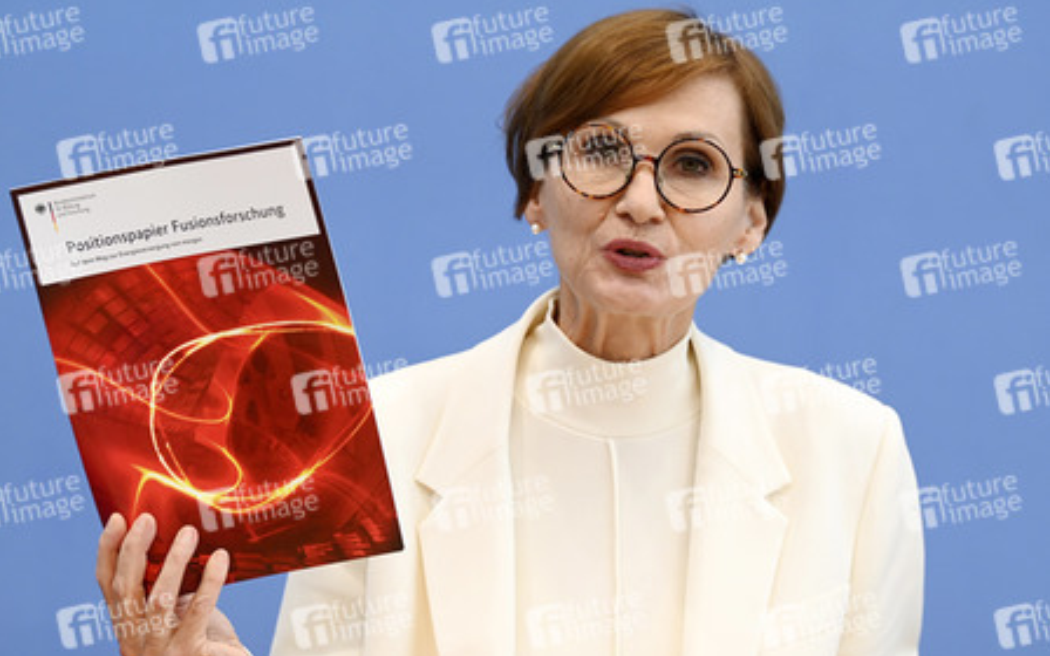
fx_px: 3577
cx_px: 524
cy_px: 328
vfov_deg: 10.5
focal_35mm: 125
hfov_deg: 16.7
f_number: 5
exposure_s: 1/500
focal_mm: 122
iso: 2000
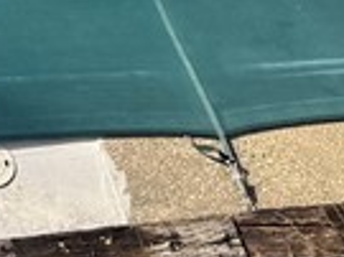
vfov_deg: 7.1
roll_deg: -1.0
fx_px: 1807
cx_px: -278
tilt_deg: -28.6
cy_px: -575
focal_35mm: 182
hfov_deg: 10.2
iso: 80
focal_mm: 6.76
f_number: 1.78
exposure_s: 1/1339
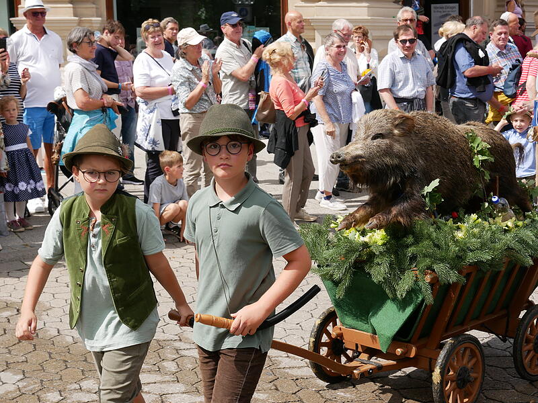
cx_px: 269
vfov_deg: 22.9
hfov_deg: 30.3
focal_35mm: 64
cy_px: 202
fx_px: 995
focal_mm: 32
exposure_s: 1/400
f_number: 7.1
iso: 200
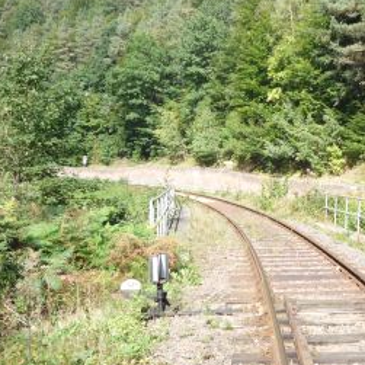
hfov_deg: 30.8
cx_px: 297
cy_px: 202
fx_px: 644
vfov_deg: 31.6
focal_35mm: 54
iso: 100
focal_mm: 5.2
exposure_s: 1/200
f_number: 4
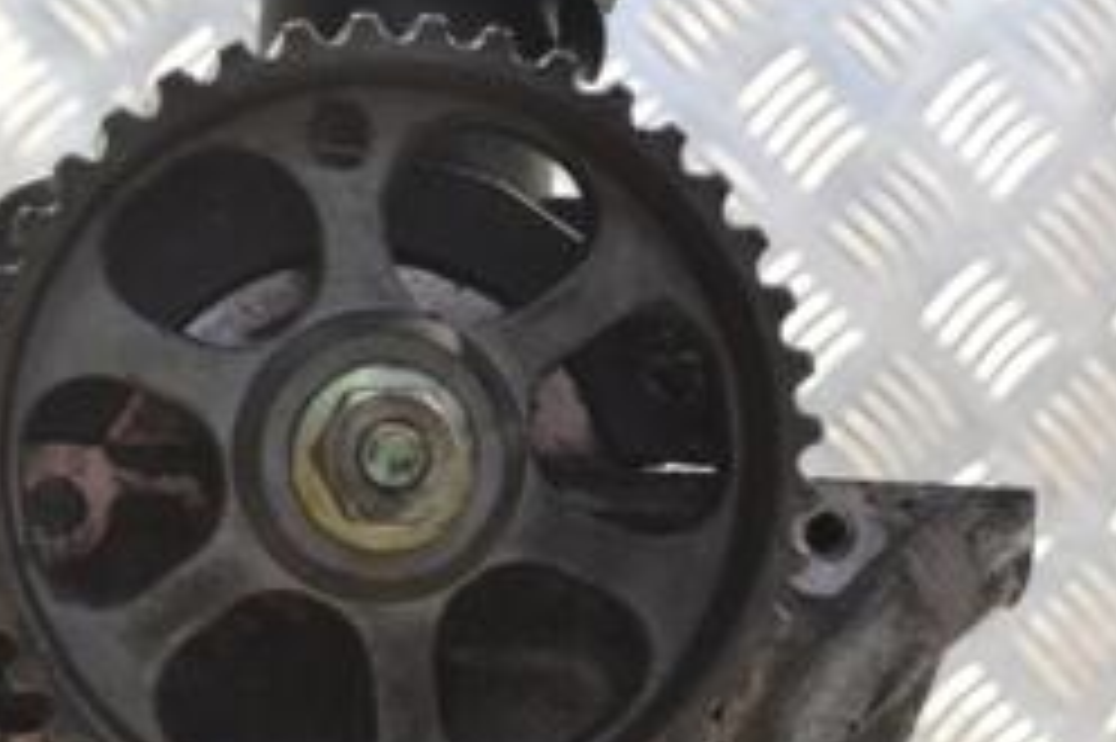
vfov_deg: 13.0
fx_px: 3259
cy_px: 553
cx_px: 288
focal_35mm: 105
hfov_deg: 19.3
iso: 3200
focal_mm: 29
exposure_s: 1/160
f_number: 6.3
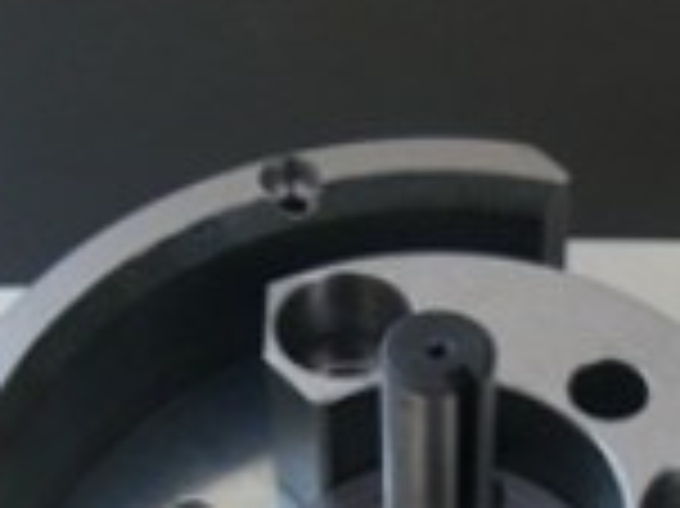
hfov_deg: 16.8
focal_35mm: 116
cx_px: 554
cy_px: 811
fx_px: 2277
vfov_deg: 12.0
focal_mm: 7.4
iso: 125
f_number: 2.8
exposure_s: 1/30
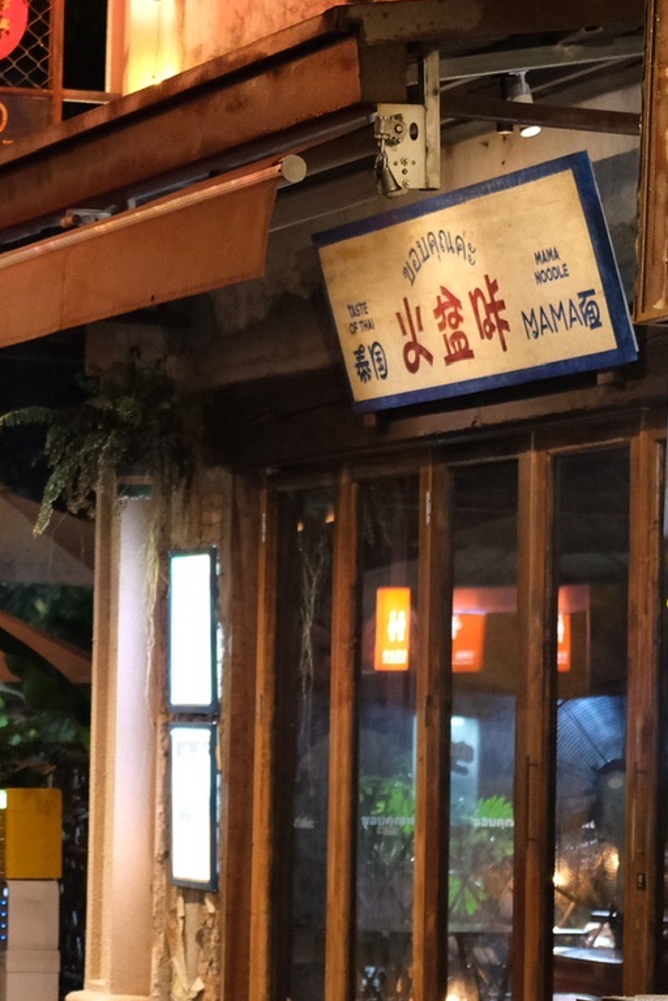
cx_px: 59
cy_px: 649
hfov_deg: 9.9
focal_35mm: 138
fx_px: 3841
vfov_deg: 14.8
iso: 2500
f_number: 2
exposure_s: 1/105
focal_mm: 35
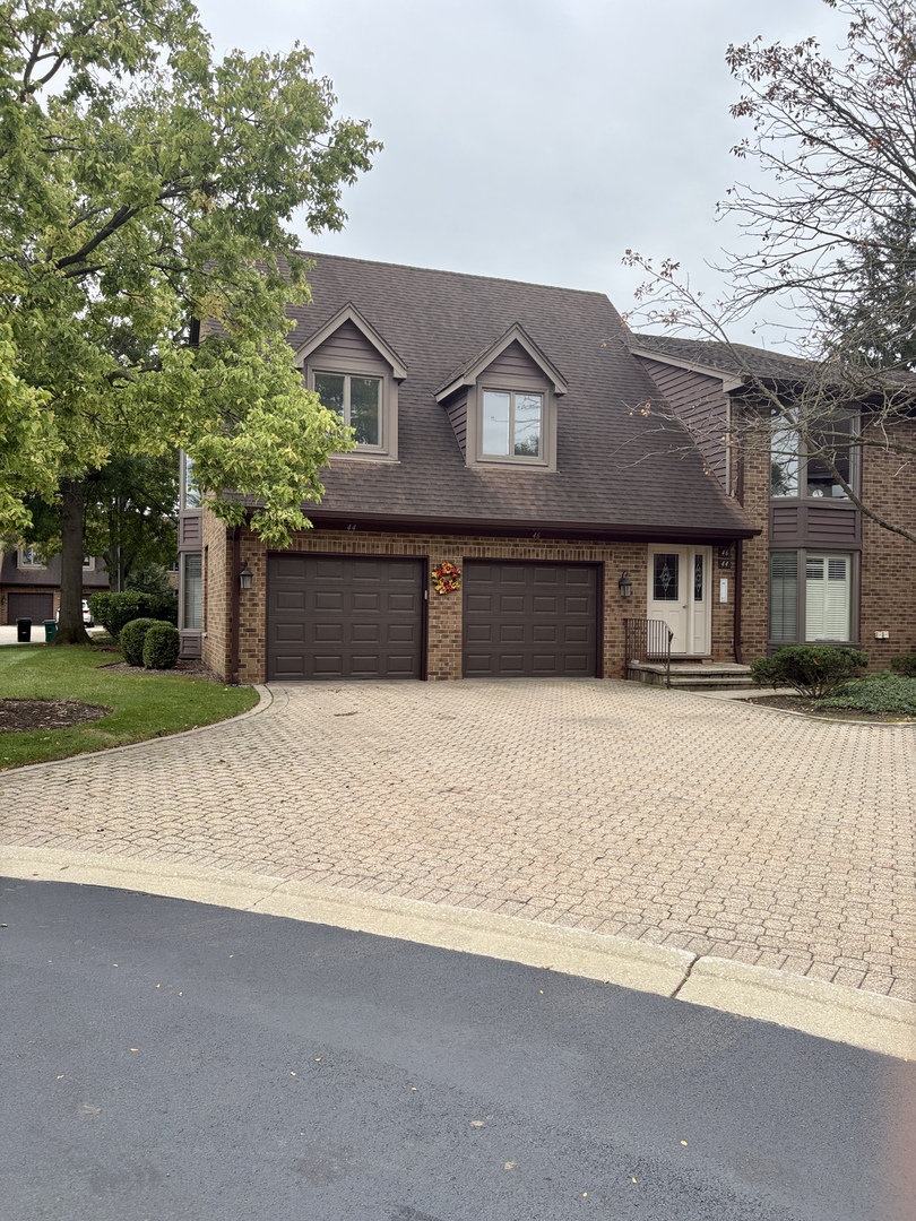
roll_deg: -0.4
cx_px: 458
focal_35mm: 26
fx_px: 917
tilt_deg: +0.3
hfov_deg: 53.1
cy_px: 610
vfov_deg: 67.3
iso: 50
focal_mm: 5.96
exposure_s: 1/1175
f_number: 1.6
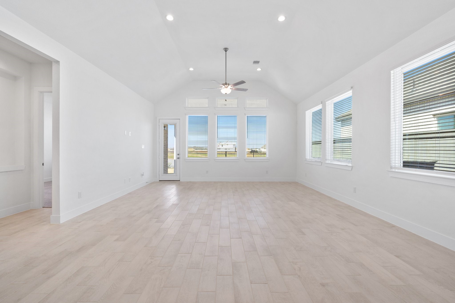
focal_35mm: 16
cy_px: 152
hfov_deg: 96.7
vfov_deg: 73.7
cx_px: 228
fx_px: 202
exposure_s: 1/40
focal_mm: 16
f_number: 9
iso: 320
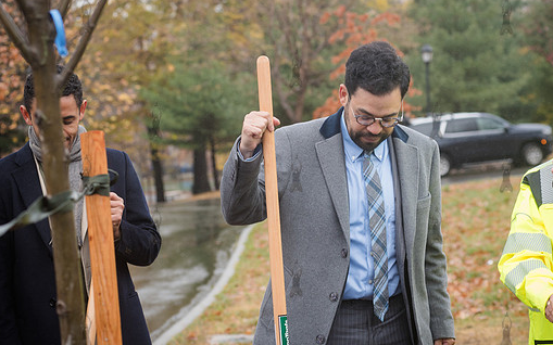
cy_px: 173
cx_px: 296
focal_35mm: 93
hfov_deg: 22.3
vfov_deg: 14.1
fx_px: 1401
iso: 500
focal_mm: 80
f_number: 5.6
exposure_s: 1/320
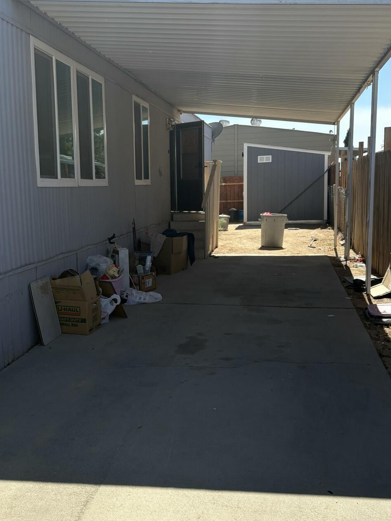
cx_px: 115
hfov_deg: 34.6
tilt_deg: -6.5
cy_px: 273
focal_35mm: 41
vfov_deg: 45.8
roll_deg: +3.7
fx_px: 617
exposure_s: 1/3125
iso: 50
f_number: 1.6
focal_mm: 5.96
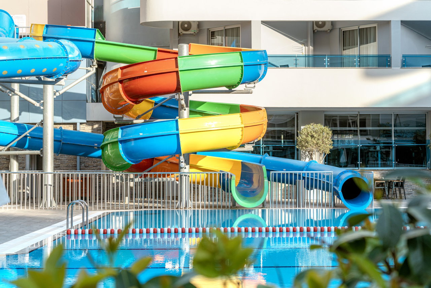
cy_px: 144
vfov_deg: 19.5
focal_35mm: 70
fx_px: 838
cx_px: 216
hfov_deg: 28.8
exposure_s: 1/250
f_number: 6.3
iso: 200
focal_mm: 70
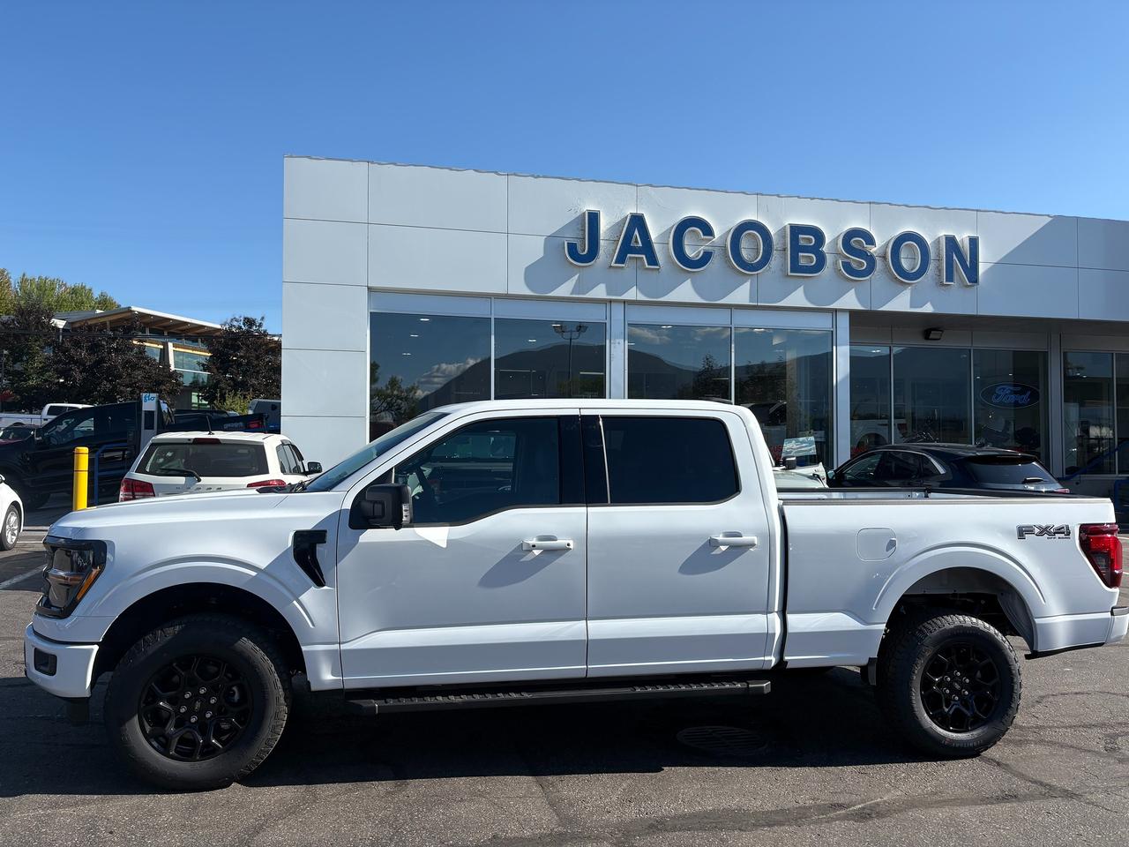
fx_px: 848
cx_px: 564
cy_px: 424
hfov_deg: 67.3
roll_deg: +0.2
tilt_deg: +2.4
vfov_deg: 53.1
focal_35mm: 26
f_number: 1.6
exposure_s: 1/3623
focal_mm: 5.96
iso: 50
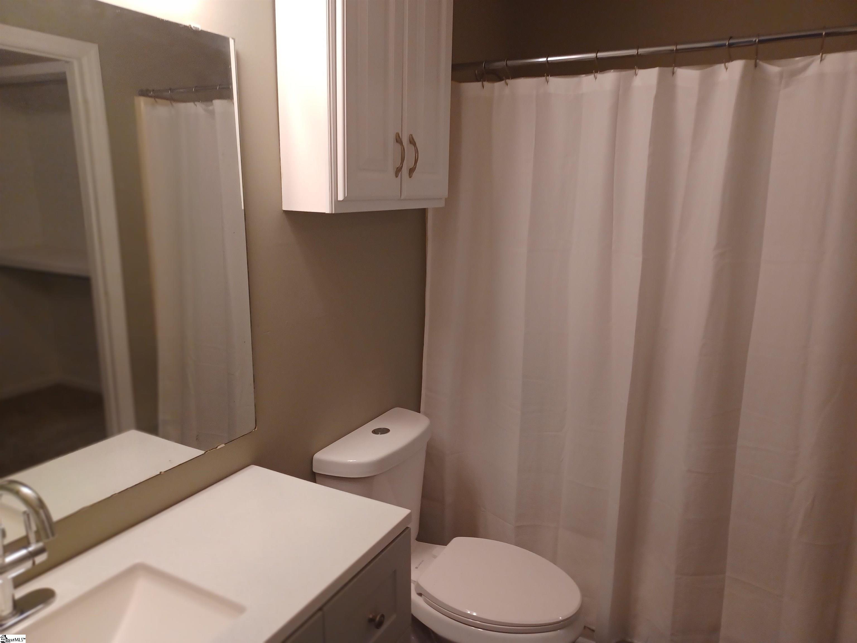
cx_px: 428
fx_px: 619
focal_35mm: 25
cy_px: 322
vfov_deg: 54.9
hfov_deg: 69.4
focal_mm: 4.6
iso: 320
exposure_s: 1/50
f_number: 1.8
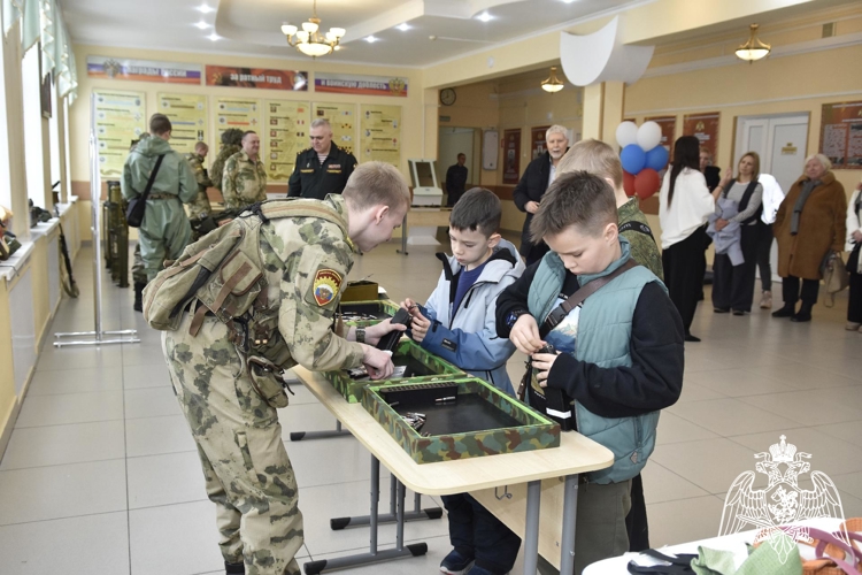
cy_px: 288
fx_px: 790
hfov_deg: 57.2
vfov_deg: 40.0
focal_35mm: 33
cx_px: 431
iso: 800
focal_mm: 22
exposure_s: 1/200
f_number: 4
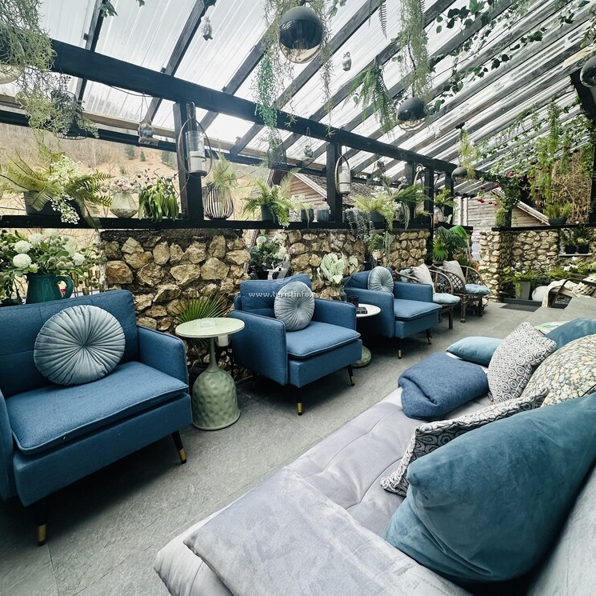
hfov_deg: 84.0
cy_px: 283
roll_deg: +1.6
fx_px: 331
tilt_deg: -7.7
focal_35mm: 17
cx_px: 296
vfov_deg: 83.9
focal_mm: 2.22
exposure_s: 1/99
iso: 125
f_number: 2.2
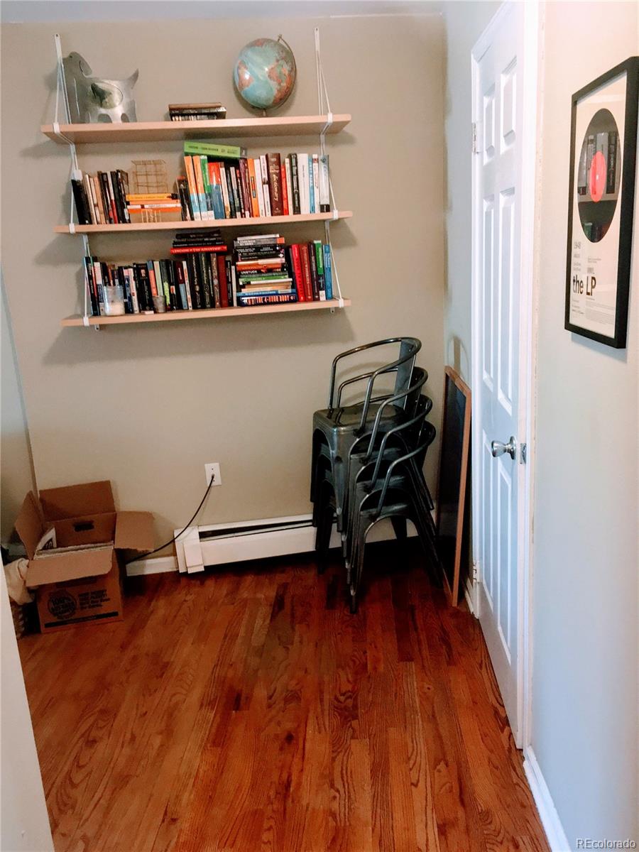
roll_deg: +4.2
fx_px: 714
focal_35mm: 29
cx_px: 320
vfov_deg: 61.7
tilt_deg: -13.9
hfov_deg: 48.2
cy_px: 426
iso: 200
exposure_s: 1/15
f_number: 2.2
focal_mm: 4.15
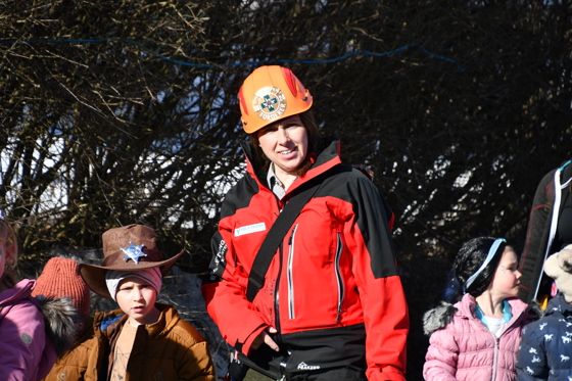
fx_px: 4638
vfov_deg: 4.7
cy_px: 190
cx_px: 286
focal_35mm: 292
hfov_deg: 7.1
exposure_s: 1/1000
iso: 200
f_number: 6.3
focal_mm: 195
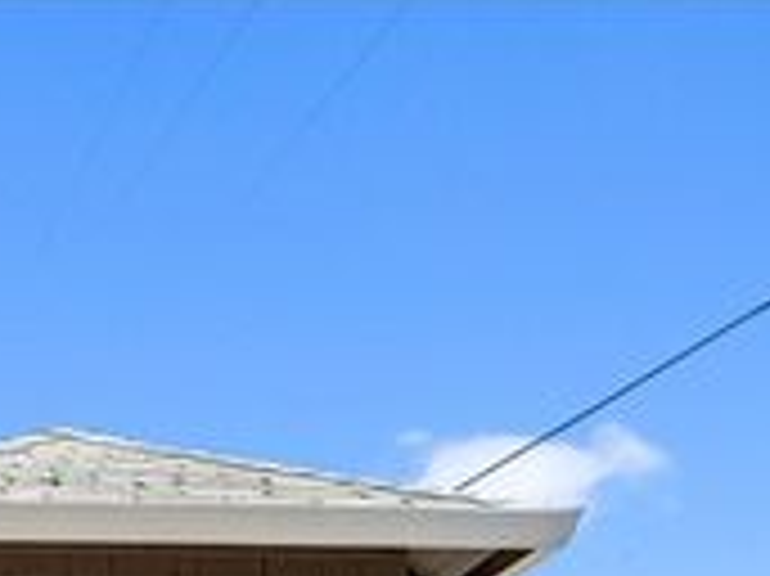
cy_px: 1071
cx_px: -576
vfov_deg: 14.3
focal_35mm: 90
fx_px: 2001
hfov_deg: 17.9
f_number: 1.8
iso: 80
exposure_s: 1/3600
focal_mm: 6.76
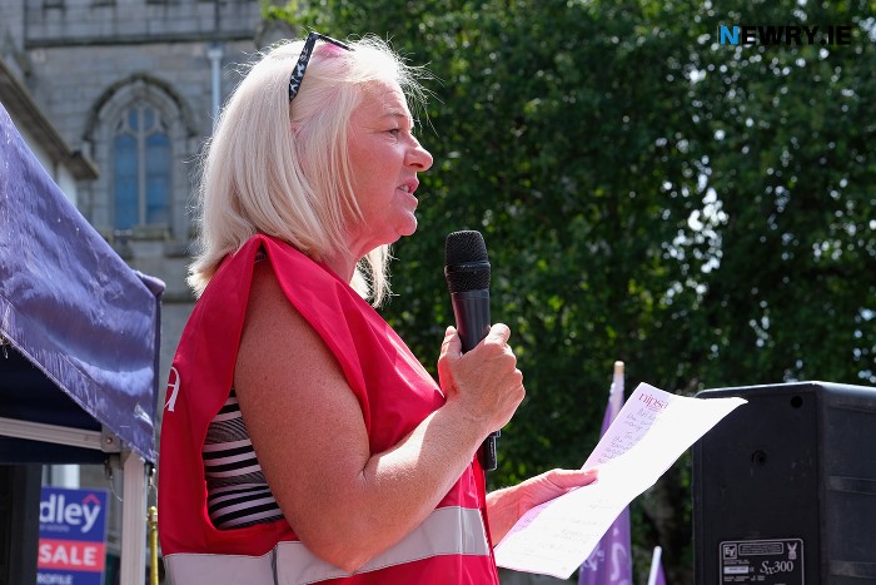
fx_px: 1971
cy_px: 292
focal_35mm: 81
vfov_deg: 16.9
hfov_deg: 25.1
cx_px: 438
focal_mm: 54.1
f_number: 7.1
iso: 200
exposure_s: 1/200
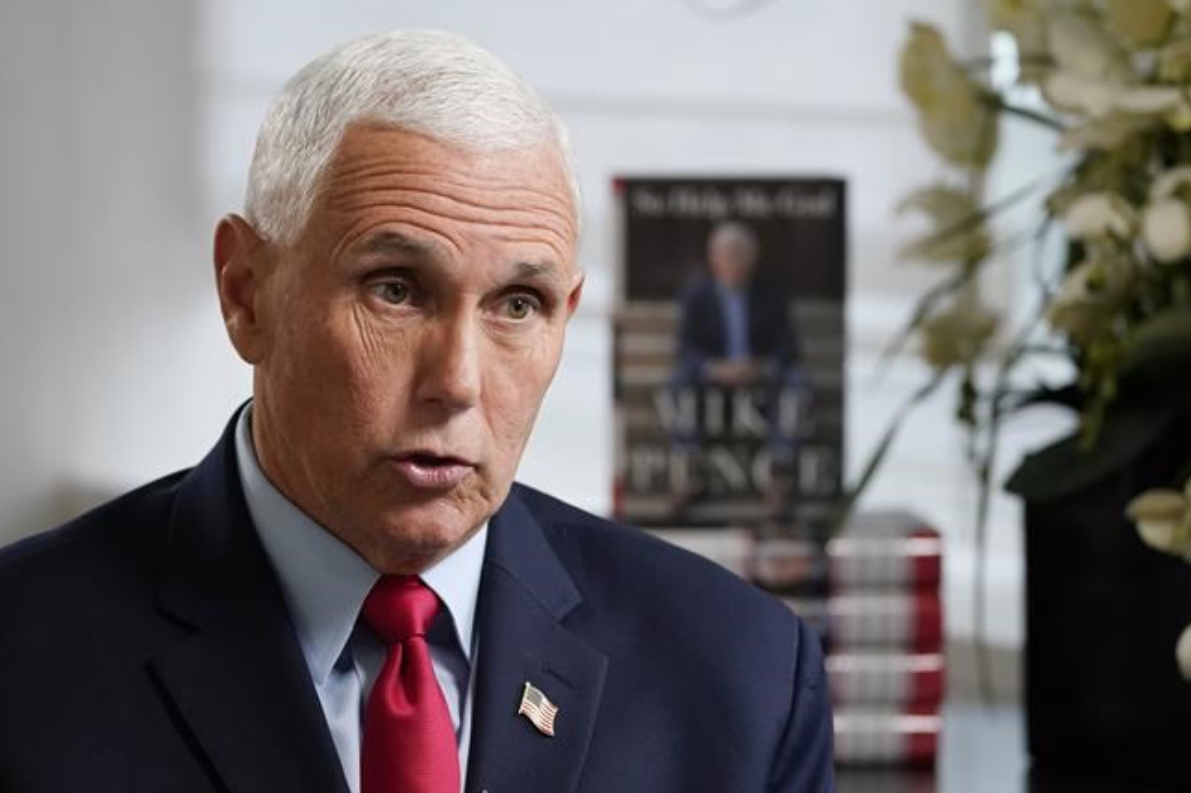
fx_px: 6051
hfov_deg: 11.2
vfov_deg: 7.5
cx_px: 591
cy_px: 394
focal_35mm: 183
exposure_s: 1/500
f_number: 5.6
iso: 4000
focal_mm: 181
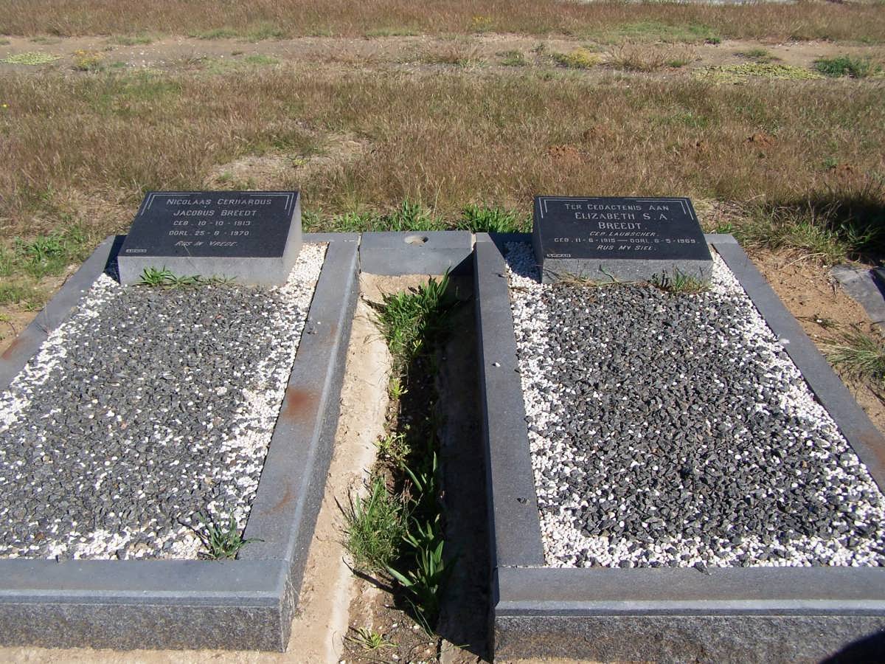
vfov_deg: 37.7
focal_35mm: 38
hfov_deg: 49.0
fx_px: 972
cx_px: 442
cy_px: 332
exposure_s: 1/1000
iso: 80
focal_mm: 6.3
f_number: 4
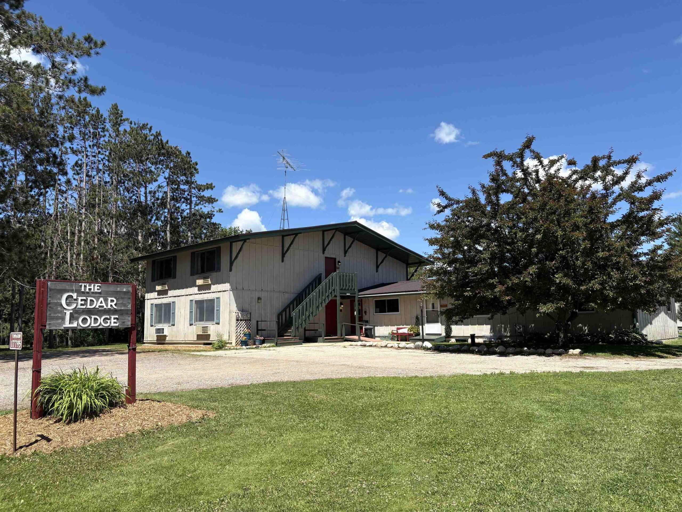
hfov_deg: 67.3
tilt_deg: +8.3
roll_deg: +1.4
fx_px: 512
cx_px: 341
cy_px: 256
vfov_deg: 53.1
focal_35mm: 26
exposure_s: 1/2747
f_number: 1.6
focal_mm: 5.96
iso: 50
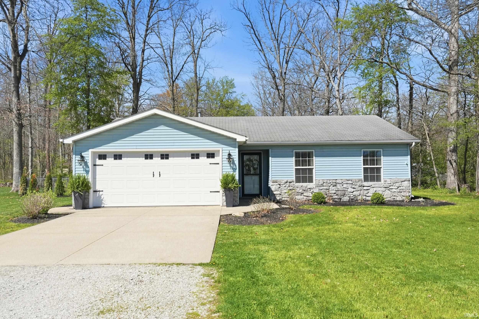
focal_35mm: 29
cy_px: 160
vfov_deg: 44.6
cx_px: 240
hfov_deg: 63.2
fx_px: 389
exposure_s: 1/4000
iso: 800
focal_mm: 19.5
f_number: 4
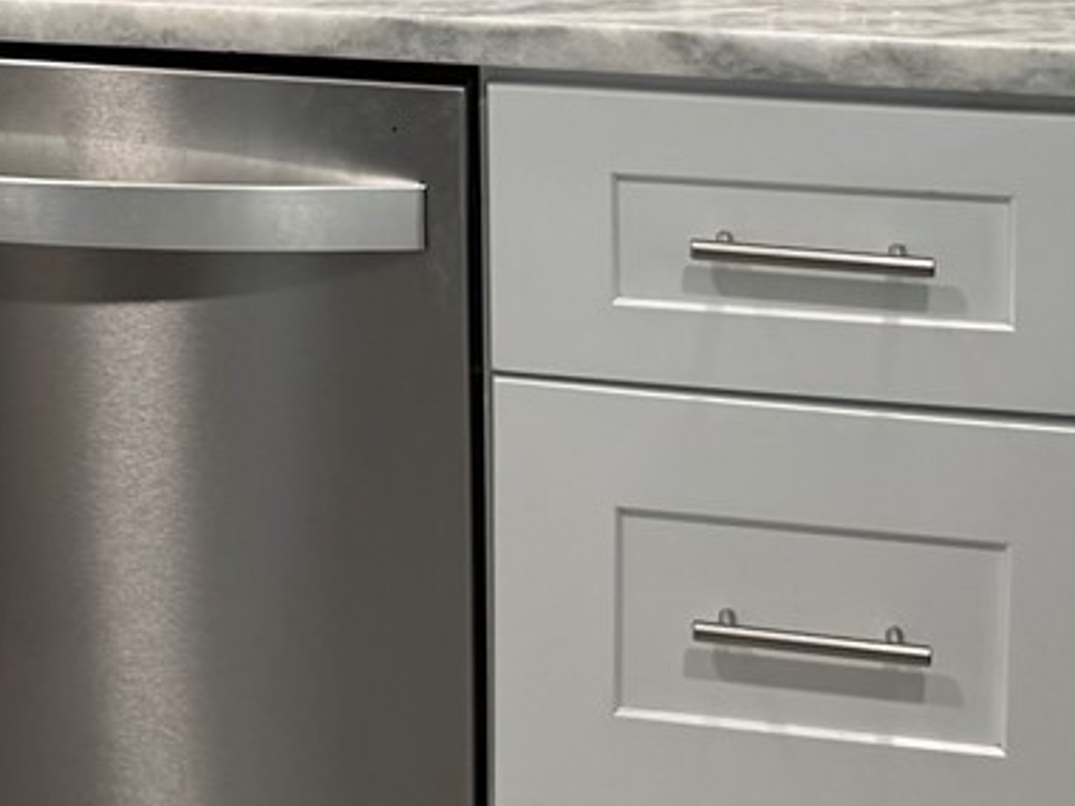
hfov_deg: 18.5
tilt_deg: -5.4
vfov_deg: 13.7
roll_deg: +1.8
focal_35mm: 101
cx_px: -175
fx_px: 3137
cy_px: -433
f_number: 1.78
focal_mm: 6.76
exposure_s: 1/120
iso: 64
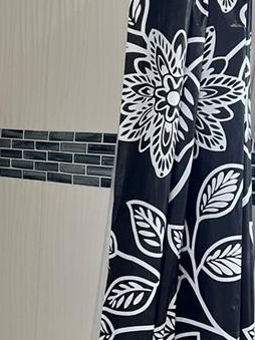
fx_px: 904
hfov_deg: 15.8
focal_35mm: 92
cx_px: 11
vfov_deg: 21.1
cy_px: 266
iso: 100
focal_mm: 5.7
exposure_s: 1/120
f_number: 1.5
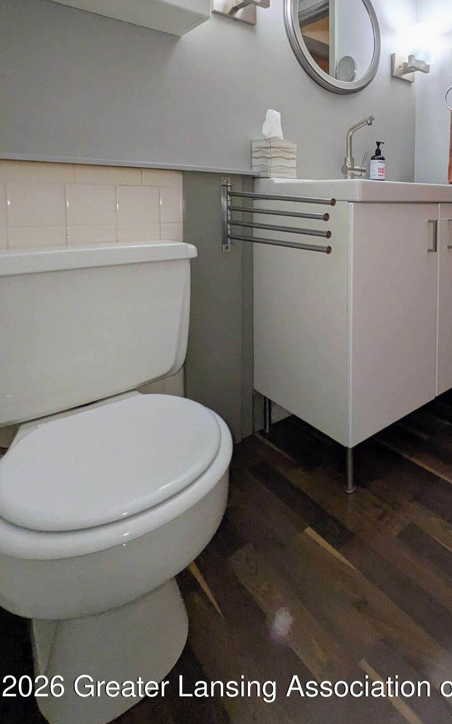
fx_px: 414
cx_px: 382
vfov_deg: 78.6
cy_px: 221
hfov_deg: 52.3
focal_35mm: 21
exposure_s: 1/120
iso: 125
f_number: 2.2
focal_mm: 1.83
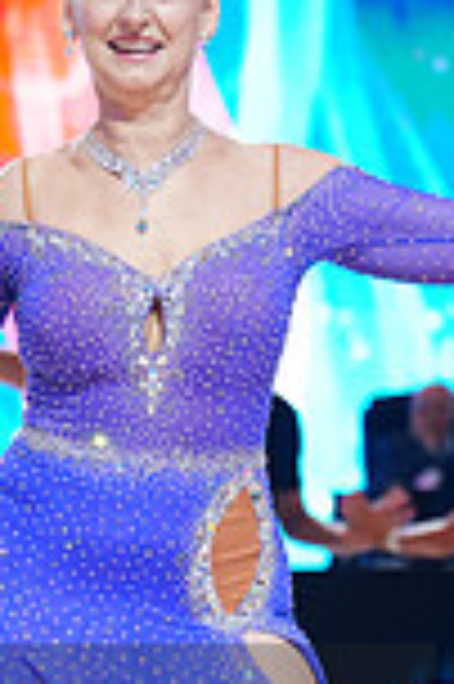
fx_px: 5441
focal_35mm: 287
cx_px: -182
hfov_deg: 4.8
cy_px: 796
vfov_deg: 7.1
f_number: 2.8
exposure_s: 1/500
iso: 2000
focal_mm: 75
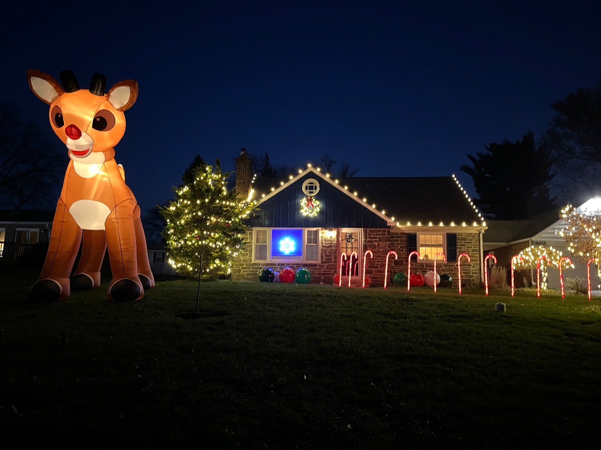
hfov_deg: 67.3
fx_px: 451
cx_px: 300
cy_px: 225
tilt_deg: +6.3
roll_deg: -0.8
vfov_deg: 53.1
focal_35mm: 26
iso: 1000
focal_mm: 5.1
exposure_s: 1/17
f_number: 1.6
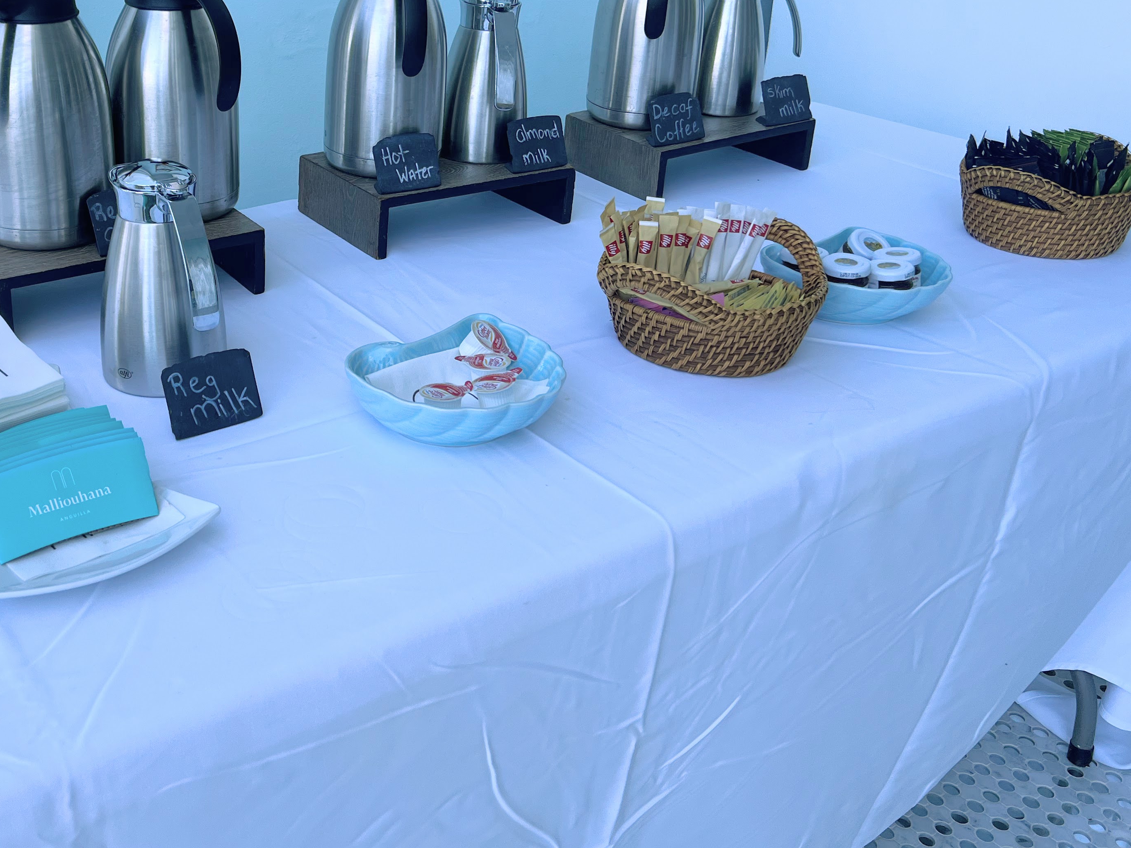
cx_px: 310
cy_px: 261
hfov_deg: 47.5
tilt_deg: -21.1
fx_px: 1242
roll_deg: +0.0
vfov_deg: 37.2
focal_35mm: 38
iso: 50
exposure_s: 1/797
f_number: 1.5
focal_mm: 5.7
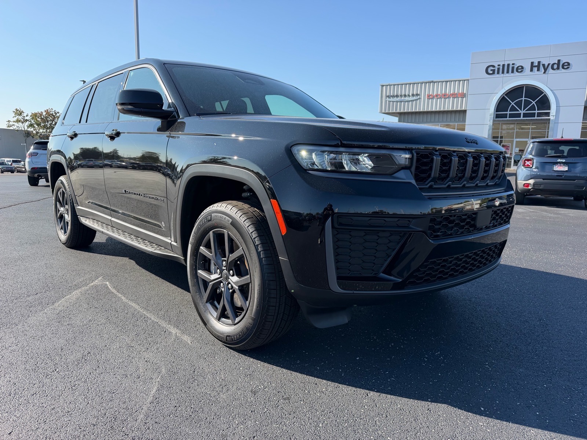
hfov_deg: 71.6
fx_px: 407
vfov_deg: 56.8
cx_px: 294
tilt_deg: -10.1
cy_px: 220
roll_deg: -0.9
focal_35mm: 24
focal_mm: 6.76
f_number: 1.78
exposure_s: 1/2445
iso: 100
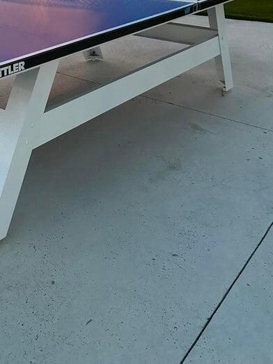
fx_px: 494
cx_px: 22
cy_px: 51
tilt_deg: -16.7
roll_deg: +0.6
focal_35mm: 47
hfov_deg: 29.5
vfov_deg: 38.2
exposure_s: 1/60
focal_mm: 6.86
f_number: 1.78
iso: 800
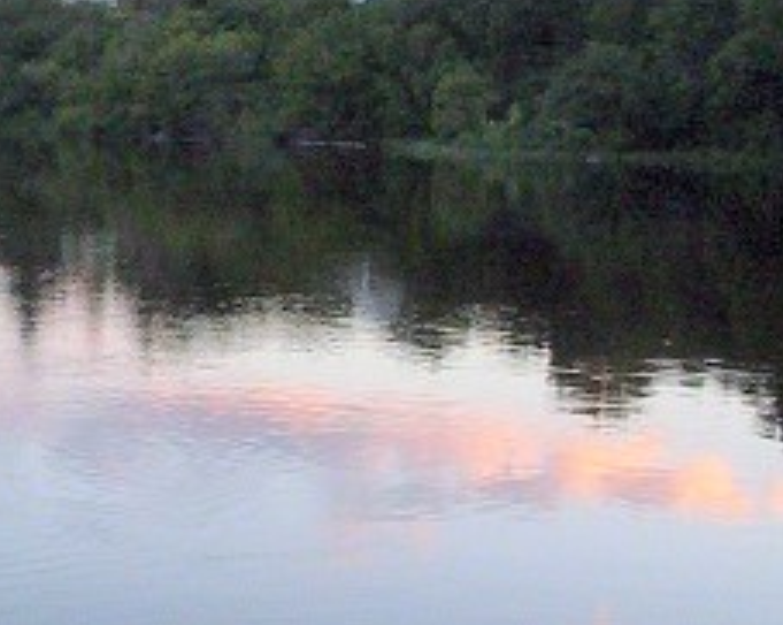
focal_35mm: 105
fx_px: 2430
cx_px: -41
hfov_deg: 17.8
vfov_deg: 14.6
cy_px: 254
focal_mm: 4.99
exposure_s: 1/89.1
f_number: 4.5
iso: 200
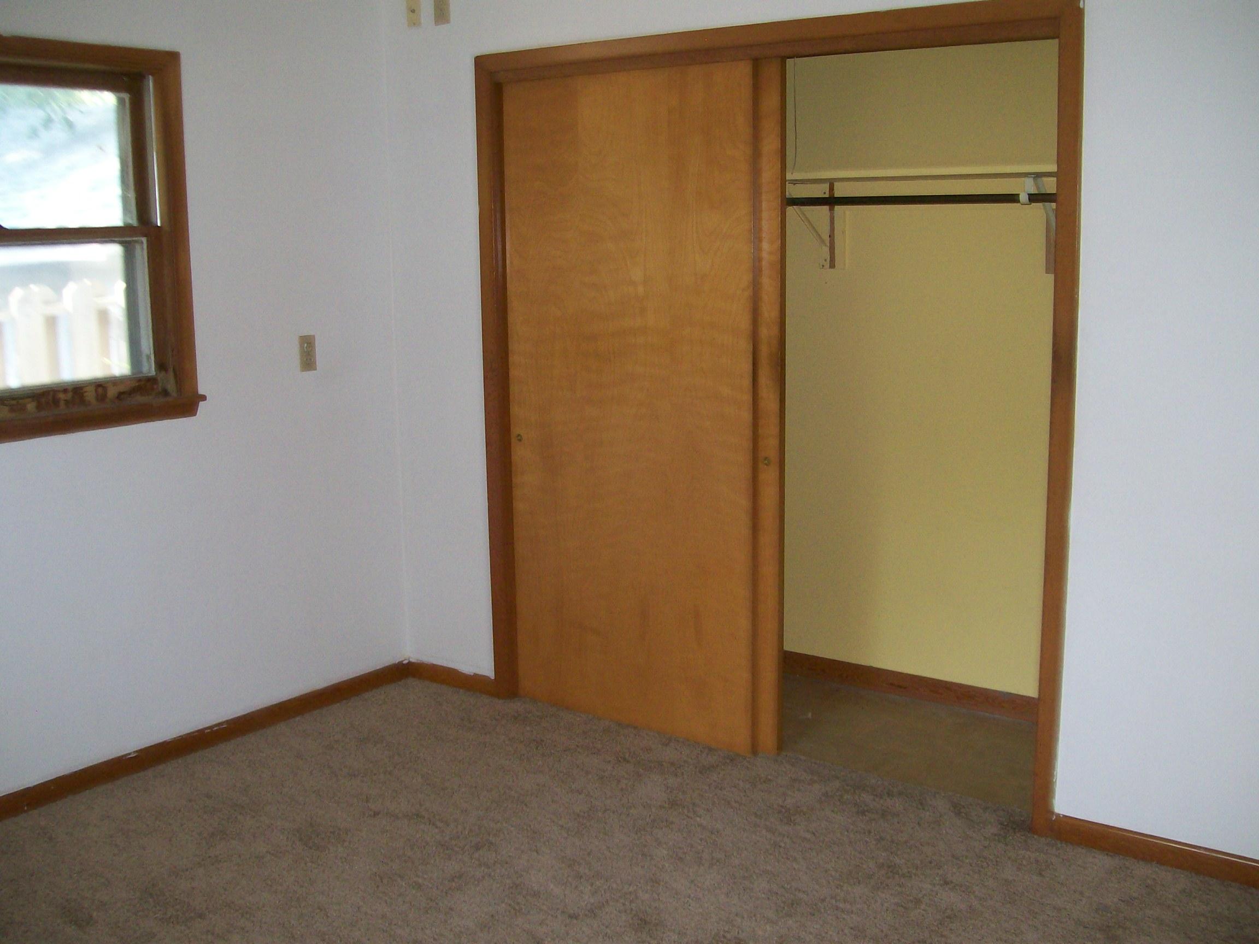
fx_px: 1309
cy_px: 472
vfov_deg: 39.7
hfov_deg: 51.4
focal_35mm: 36
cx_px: 630
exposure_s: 1/64
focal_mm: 6
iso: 140
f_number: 2.7
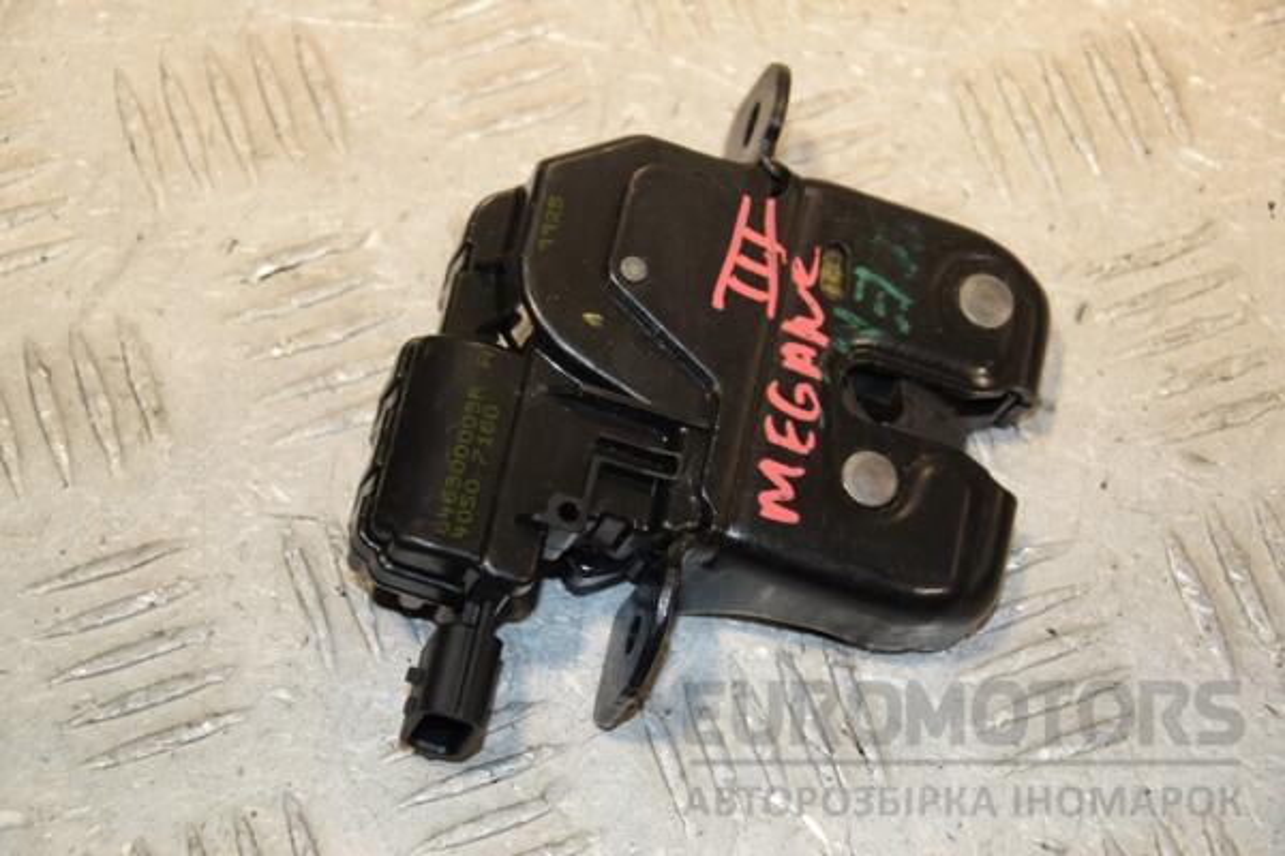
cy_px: 428
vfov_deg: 13.0
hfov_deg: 19.5
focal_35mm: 105
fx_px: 3748
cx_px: 642
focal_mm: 70
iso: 800
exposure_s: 1/200
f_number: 6.3
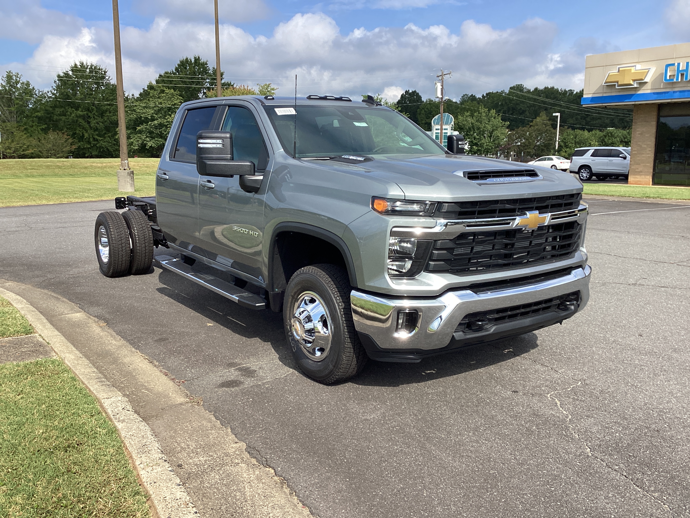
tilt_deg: -9.5
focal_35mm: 31
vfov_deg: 45.4
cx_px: 345
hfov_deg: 58.4
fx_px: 618
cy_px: 259
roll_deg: -1.3
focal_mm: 3.3
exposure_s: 1/1101
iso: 25
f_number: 2.4
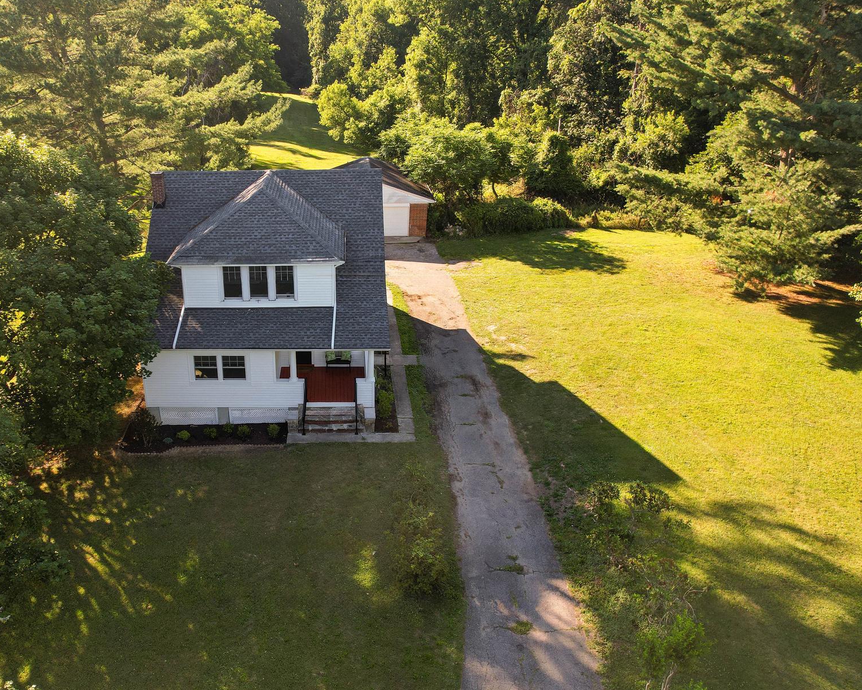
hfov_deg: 61.1
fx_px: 714
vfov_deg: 51.5
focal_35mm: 28
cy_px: 350
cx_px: 307
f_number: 2.8
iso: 100
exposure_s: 1/125
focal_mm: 8.38
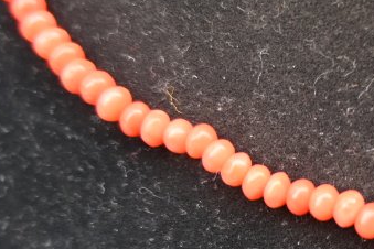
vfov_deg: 9.6
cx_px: 504
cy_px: 311
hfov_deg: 13.9
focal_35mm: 141
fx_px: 1461
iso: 400
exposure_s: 1/160
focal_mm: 26.5
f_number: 3.8
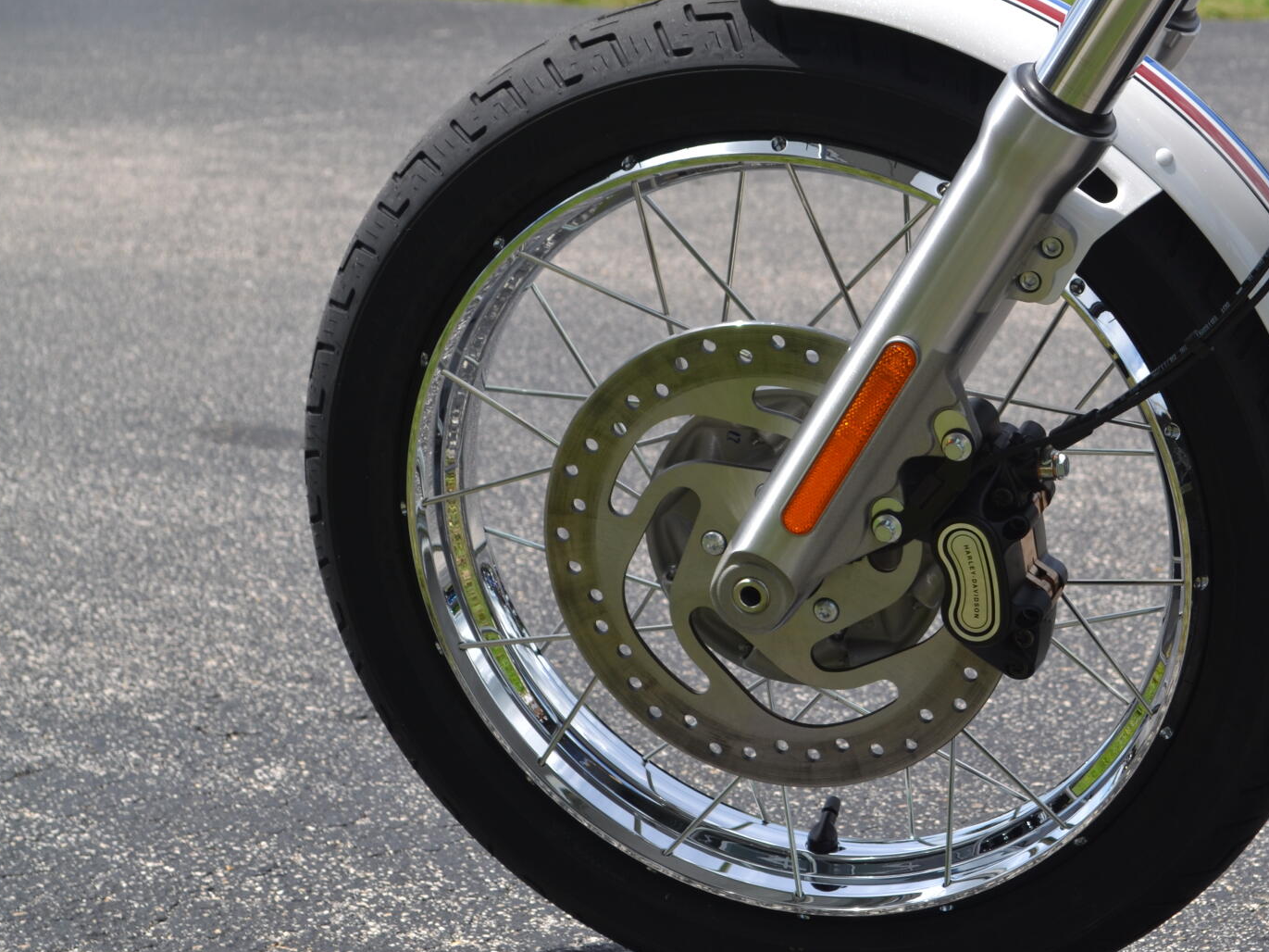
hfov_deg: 17.0
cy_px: 460
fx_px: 4241
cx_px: 897
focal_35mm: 116
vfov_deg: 12.8
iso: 100
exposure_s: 1/250
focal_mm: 55
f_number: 8
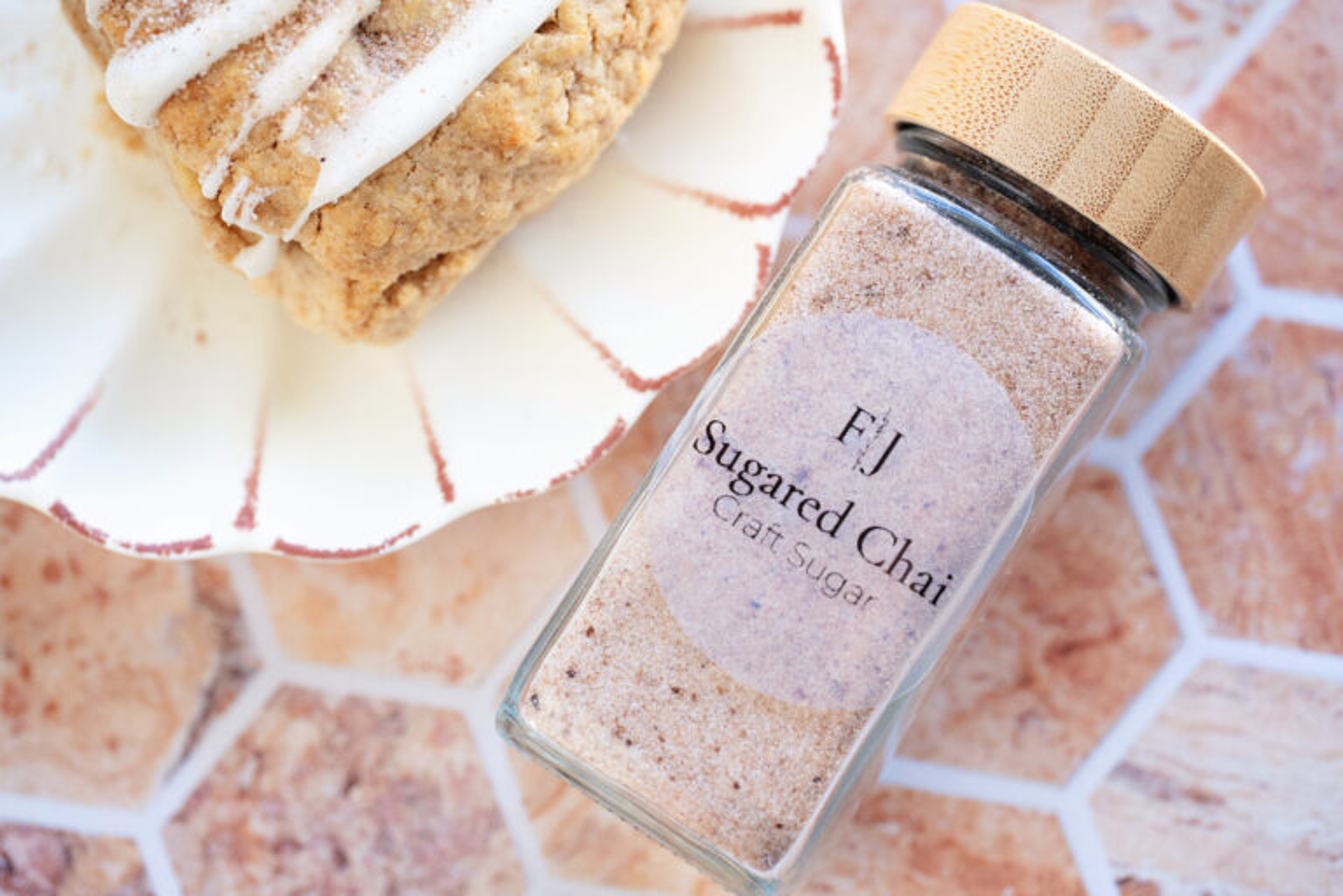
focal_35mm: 105
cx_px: 672
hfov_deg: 19.5
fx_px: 3917
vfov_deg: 13.0
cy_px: 448
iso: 1250
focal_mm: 105
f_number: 4
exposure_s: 1/250
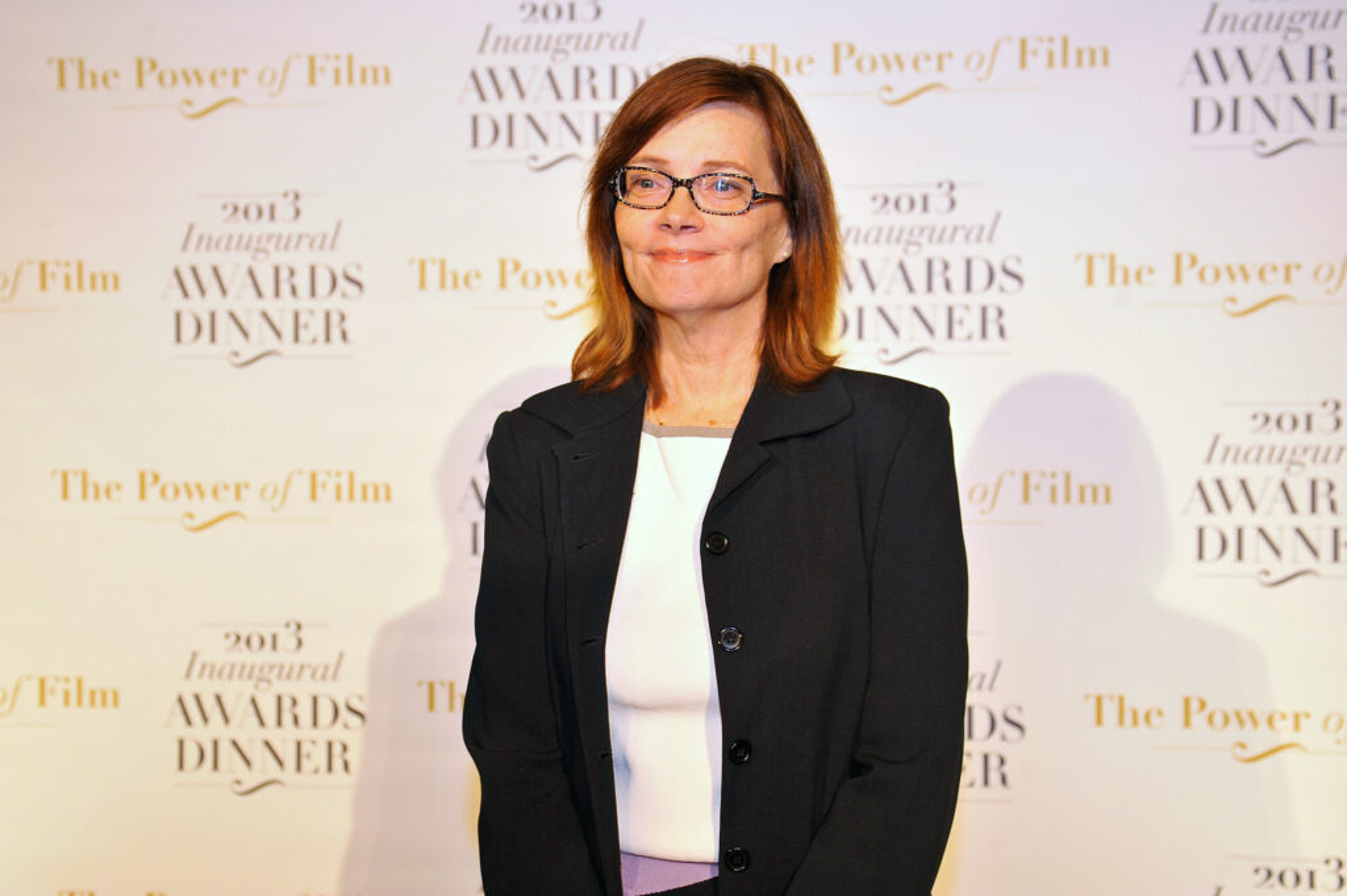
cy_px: 448
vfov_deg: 25.9
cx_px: 674
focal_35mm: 52
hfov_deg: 38.2
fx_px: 1944
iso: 1000
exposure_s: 1/80
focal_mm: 52
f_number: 5
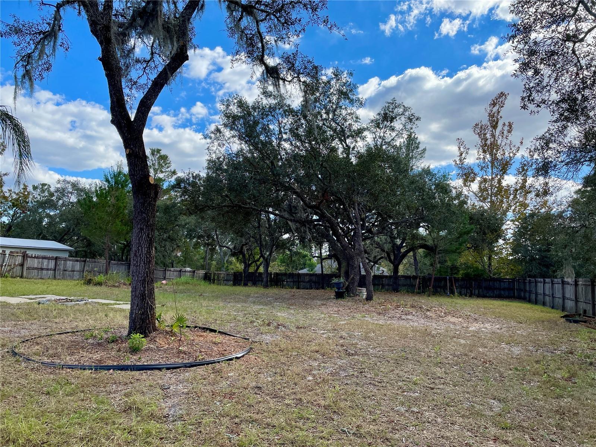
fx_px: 448
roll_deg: -1.4
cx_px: 298
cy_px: 224
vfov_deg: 53.1
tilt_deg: +6.5
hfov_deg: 67.3
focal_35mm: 26
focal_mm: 4.2
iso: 32
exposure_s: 1/2398
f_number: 1.6
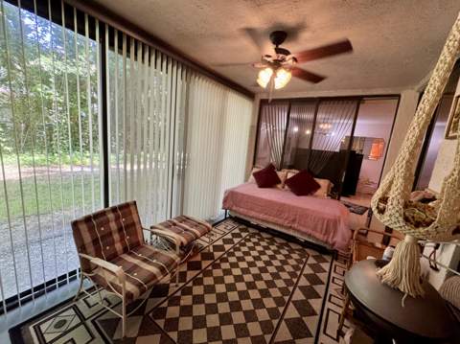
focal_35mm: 14
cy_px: 172
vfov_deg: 85.6
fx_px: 186
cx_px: 230
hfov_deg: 102.1
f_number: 2.2
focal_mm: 2.22
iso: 320
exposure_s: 1/60
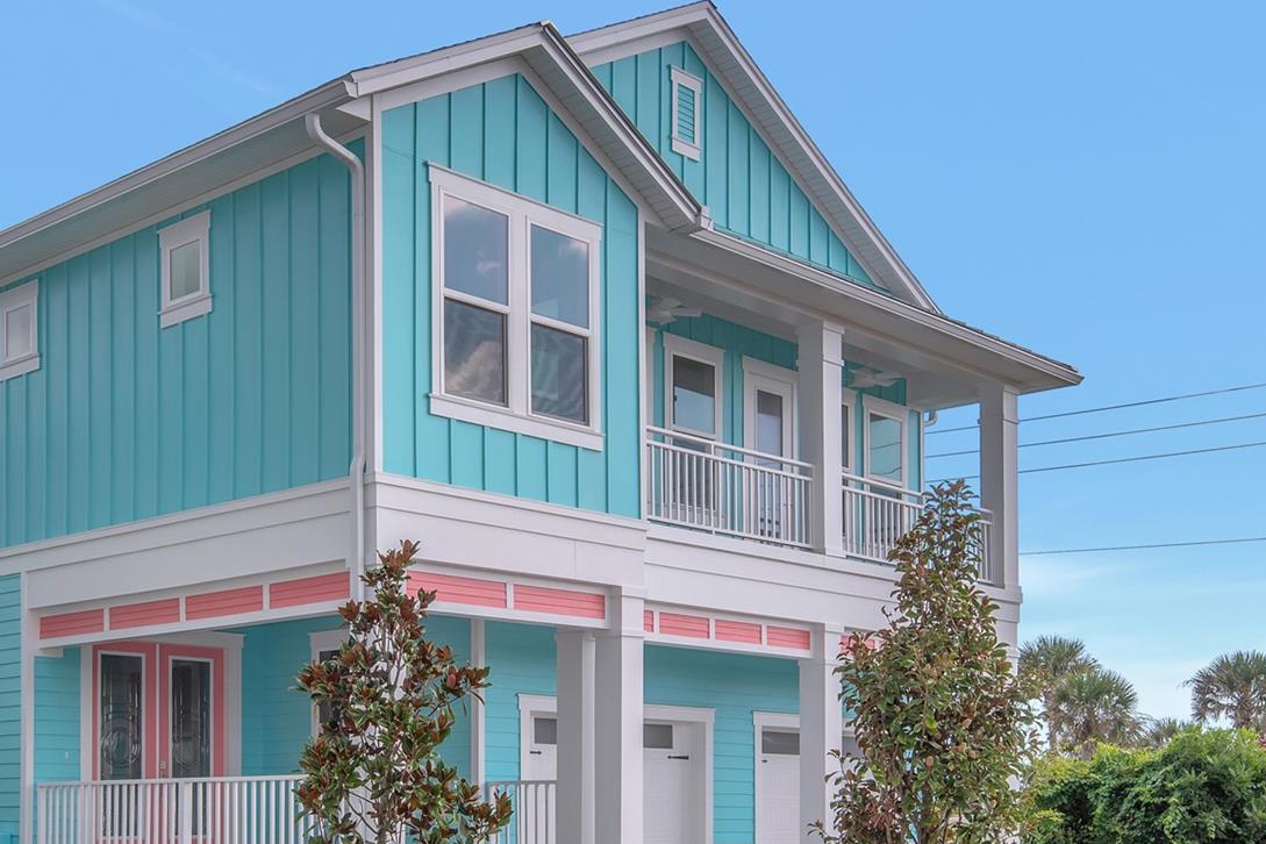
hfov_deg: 41.8
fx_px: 1653
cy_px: 526
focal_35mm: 47
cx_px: 530
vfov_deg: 28.5
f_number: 10
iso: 200
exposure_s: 1/200
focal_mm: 32
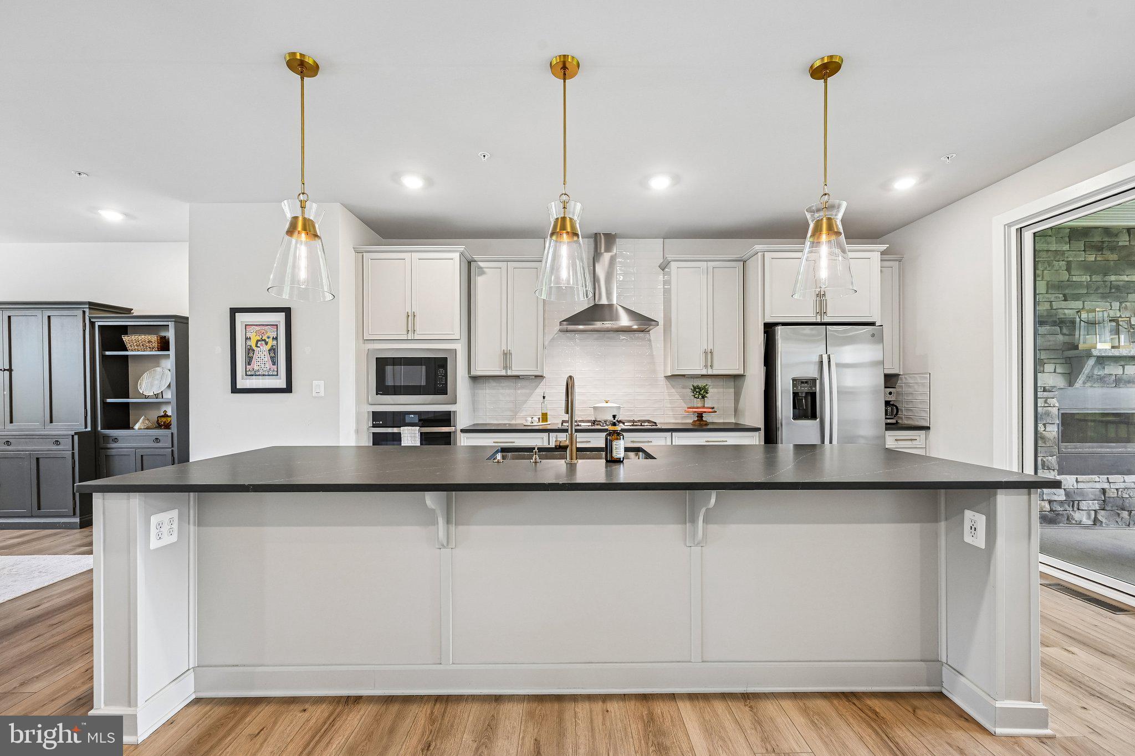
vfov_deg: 81.2
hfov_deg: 104.3
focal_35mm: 14
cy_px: 378
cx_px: 568
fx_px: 441
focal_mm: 14
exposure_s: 1/15
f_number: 8
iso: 360
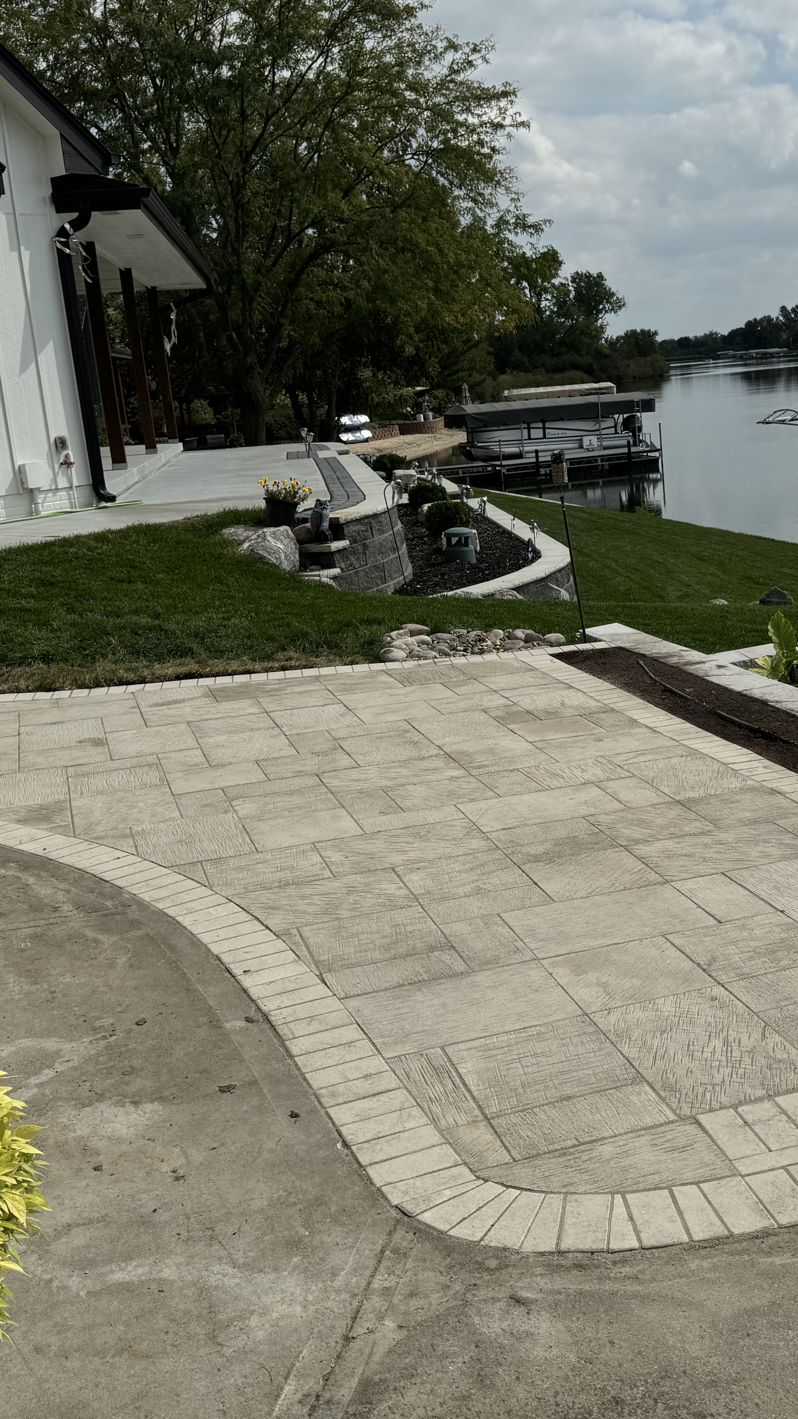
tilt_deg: -11.7
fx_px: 1429
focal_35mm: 38
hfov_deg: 30.7
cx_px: 592
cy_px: 651
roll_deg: +4.4
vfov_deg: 52.7
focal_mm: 6.76
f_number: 1.78
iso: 80
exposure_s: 1/9009
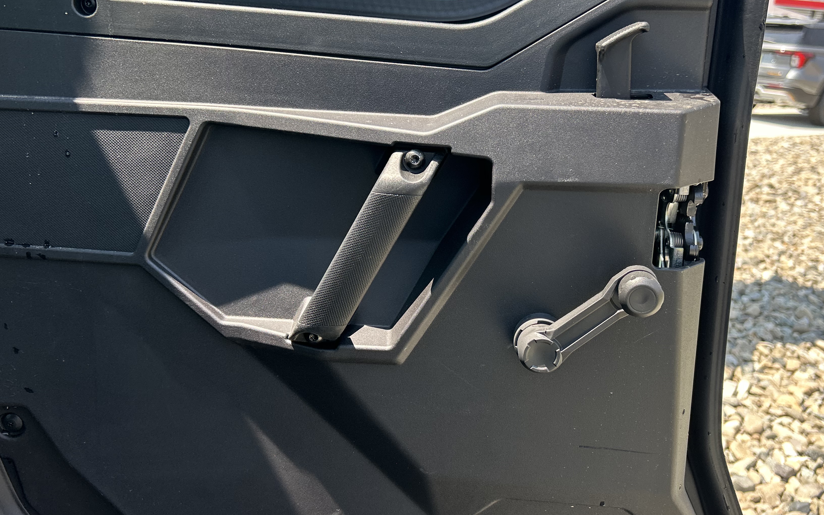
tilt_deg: -16.4
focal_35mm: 34
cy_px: 246
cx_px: 476
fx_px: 764
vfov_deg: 37.3
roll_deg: -6.6
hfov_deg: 56.4
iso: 50
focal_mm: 5.7
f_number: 1.5
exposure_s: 1/632
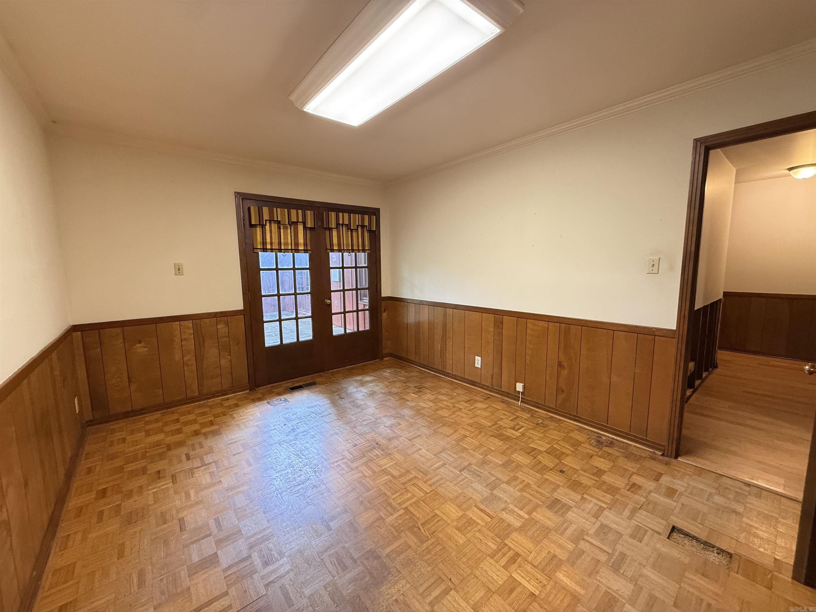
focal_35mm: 14
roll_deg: +1.3
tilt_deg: -6.7
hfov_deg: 102.1
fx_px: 330
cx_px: 408
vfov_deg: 85.7
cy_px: 306
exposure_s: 1/60
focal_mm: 2.22
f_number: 2.2
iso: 500
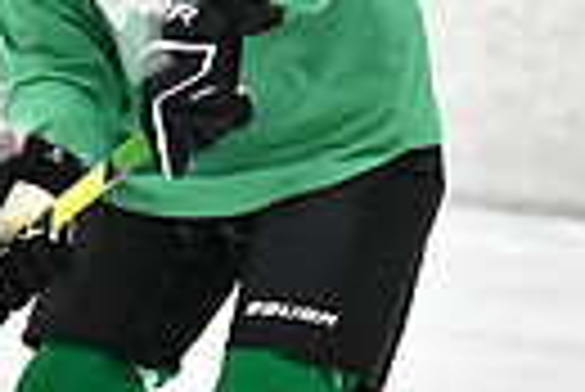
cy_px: 151
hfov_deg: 3.0
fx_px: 11078
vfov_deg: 2.0
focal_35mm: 681
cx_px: -153
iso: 5000
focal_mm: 102
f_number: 2.8
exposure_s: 1/1250
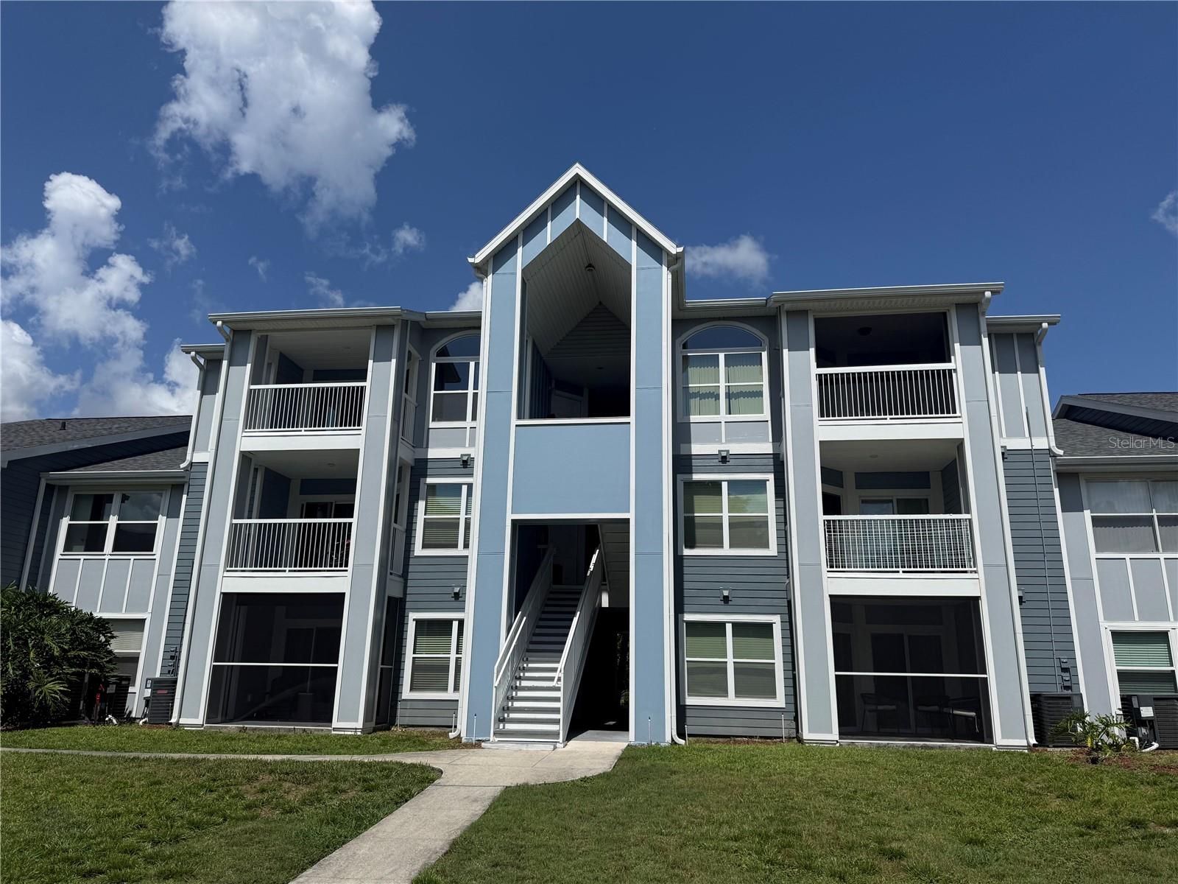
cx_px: 589
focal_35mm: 24
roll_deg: -1.4
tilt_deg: +15.7
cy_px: 442
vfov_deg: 56.8
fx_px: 817
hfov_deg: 71.6
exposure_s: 1/9091
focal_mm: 6.76
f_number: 1.78
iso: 80
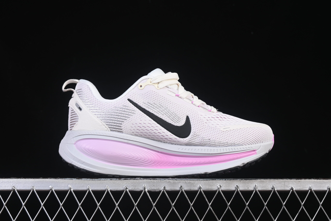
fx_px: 690
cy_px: 110
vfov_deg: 18.2
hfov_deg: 27.0
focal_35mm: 75
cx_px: 166
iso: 160
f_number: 8
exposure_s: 1/80
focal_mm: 50
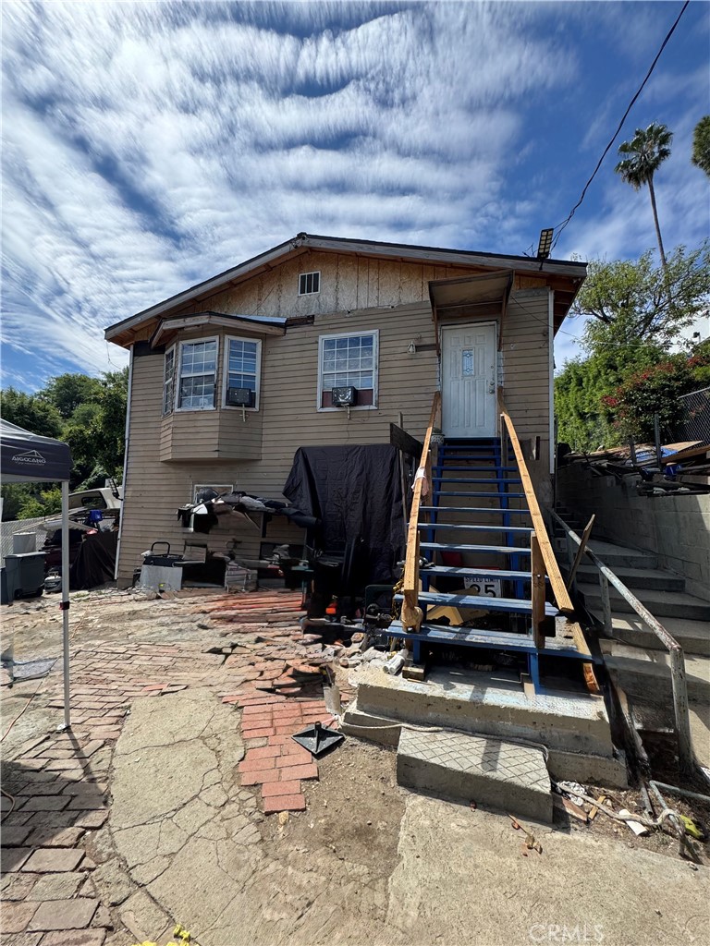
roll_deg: -1.6
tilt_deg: +4.2
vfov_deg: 102.1
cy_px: 473
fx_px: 383
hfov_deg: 85.7
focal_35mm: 14
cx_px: 355
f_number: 2.2
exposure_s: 1/741
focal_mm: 2.22
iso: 50
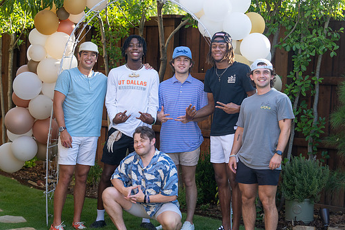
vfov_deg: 17.3
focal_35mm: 79
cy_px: 126
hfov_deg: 25.7
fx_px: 757
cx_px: 186
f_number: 4
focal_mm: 70
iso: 250
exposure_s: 1/320
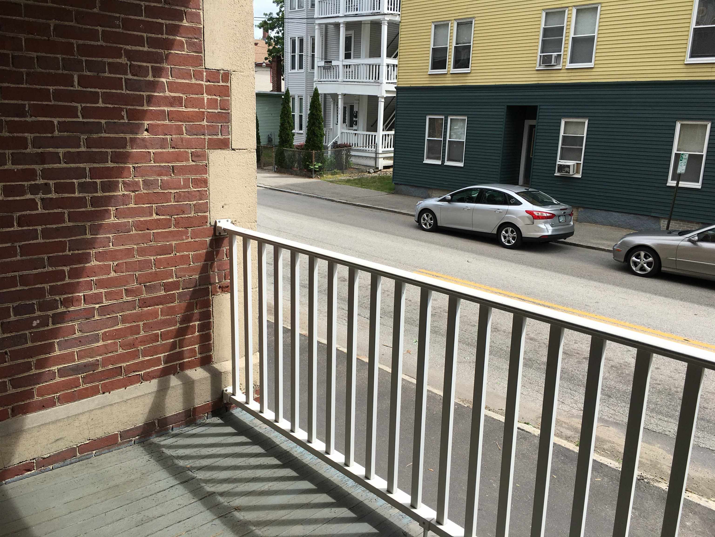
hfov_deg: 61.7
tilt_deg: -14.3
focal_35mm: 29
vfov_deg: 48.2
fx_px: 599
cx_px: 358
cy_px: 268
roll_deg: -1.4
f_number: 2.2
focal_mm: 4.15
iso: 25
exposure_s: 1/1099
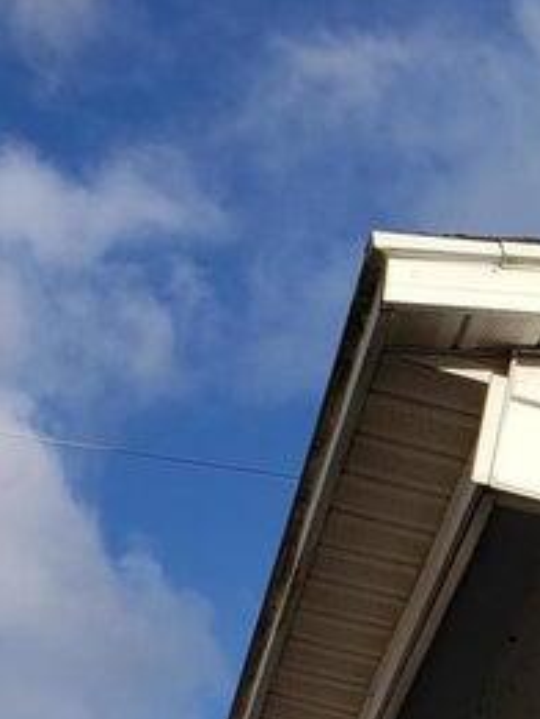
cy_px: 741
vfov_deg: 18.7
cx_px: 964
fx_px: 2120
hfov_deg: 13.1
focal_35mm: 102
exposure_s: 1/1714
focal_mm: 4.3
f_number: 2.4
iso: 50
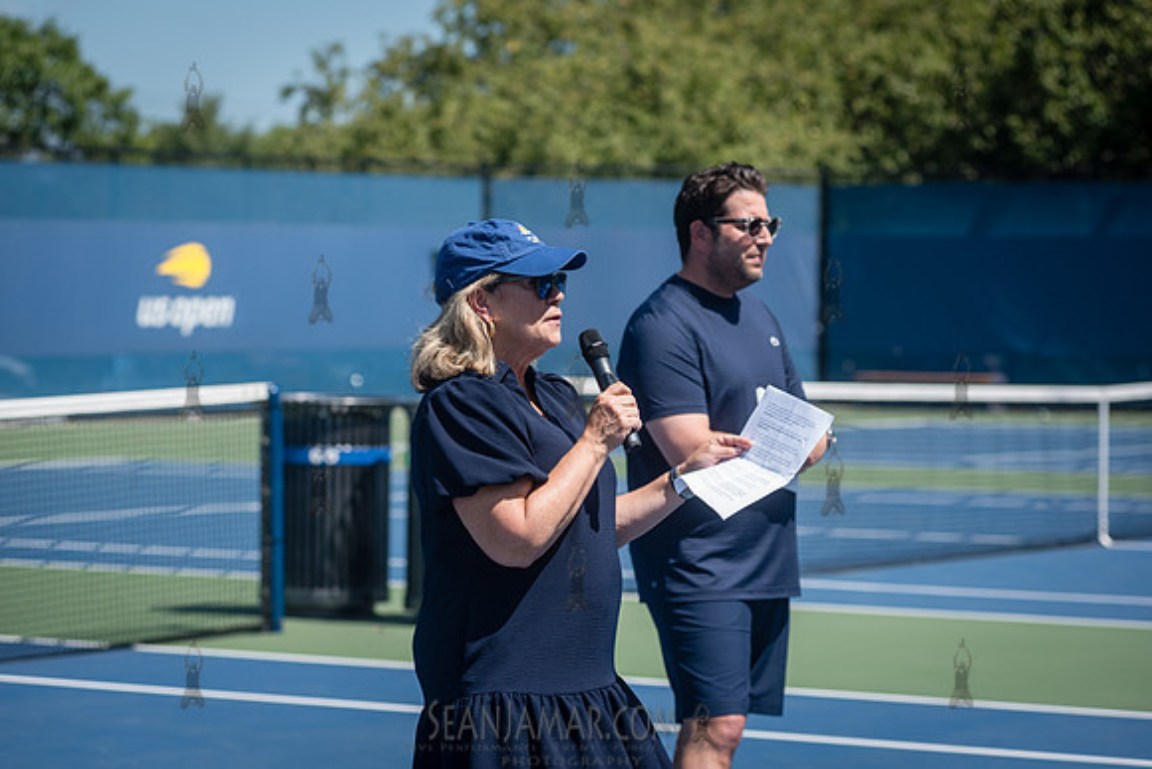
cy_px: 384
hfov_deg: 16.9
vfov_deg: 11.3
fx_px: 3881
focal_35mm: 121
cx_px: 576
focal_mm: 120
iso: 200
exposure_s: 1/1250
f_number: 4.5
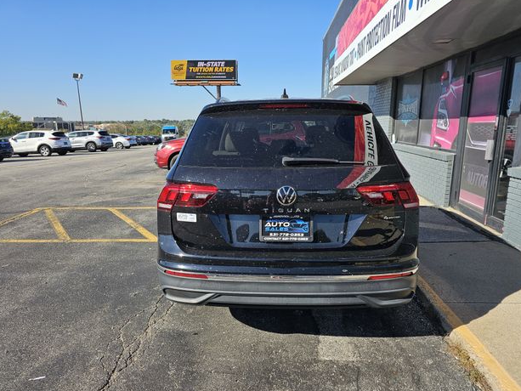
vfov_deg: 56.8
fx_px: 361
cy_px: 195
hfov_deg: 71.6
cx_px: 266
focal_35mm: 24
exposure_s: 1/1102
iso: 20
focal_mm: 6.3
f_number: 1.7
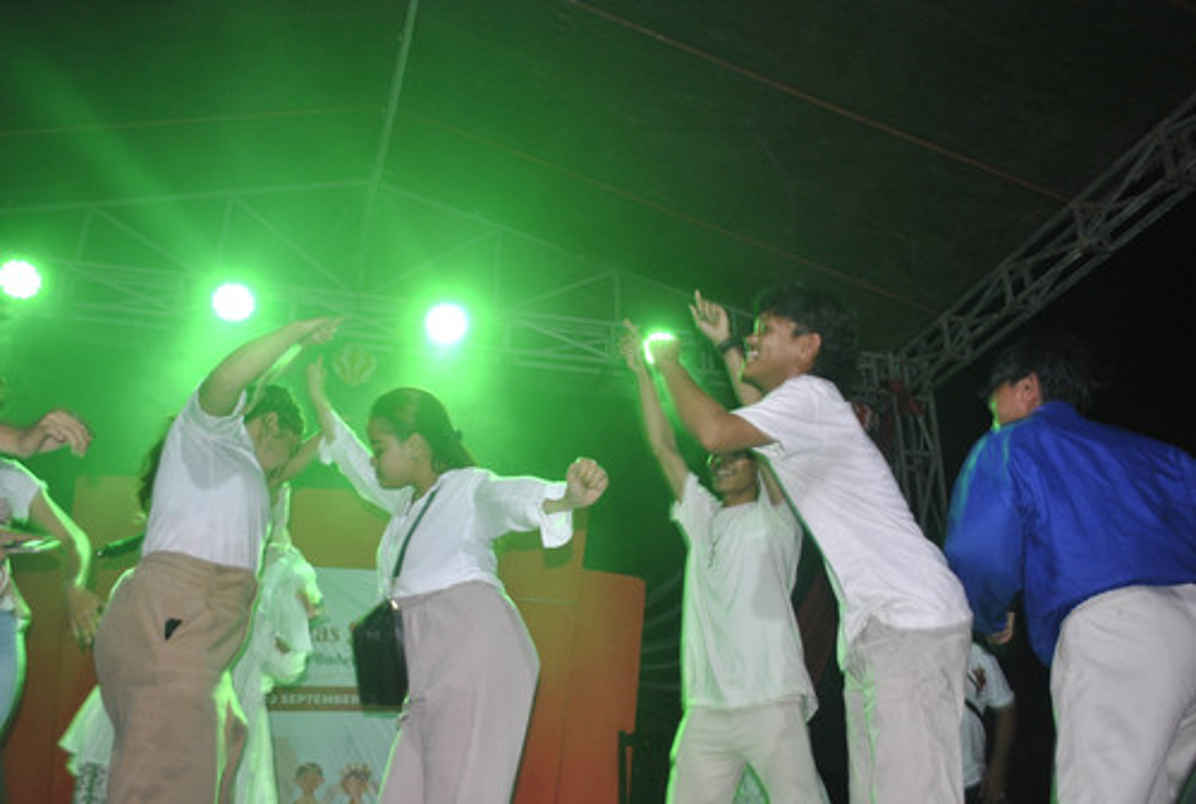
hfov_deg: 57.1
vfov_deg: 40.2
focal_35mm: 33
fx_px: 1099
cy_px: 402
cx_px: 598
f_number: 4
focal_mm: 22
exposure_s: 1/25
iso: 360
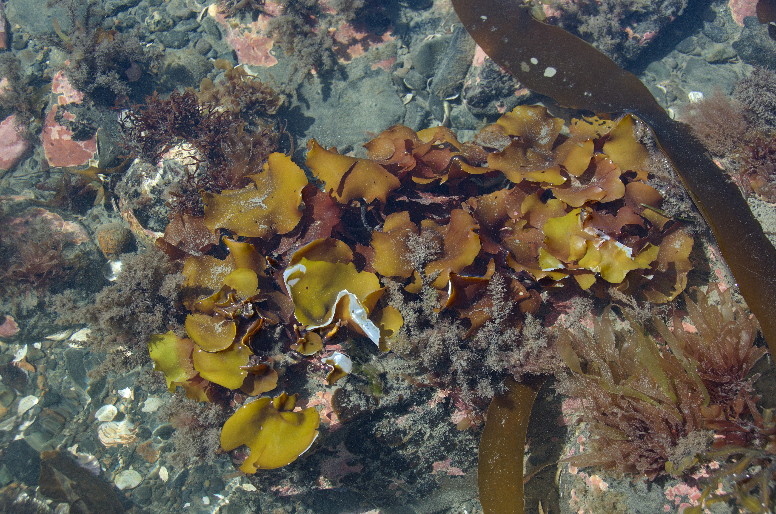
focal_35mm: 42
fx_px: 903
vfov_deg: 31.8
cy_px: 257
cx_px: 388
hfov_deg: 46.5
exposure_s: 1/125
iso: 200
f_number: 5.6
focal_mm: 28
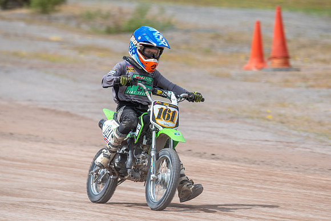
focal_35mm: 597
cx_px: 188
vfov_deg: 2.3
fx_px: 5491
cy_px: 130
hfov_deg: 3.5
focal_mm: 460
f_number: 8
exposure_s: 1/320
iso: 160
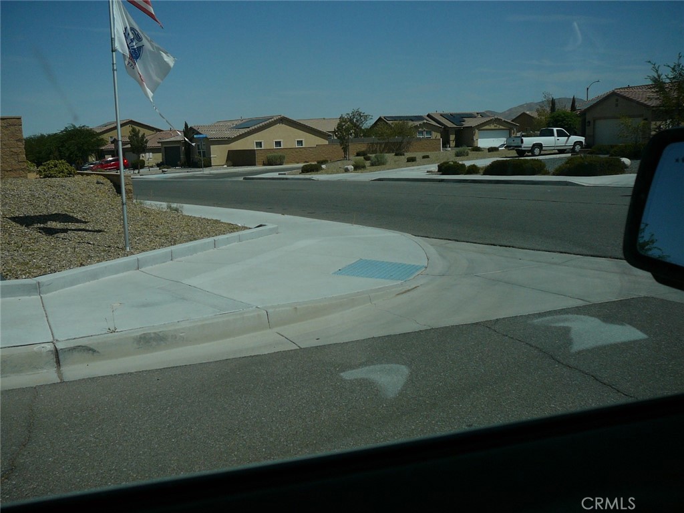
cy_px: 256
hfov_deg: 52.6
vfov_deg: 40.7
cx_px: 342
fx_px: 692
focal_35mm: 35
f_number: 2.8
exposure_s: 1/640
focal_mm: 5.2
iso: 80
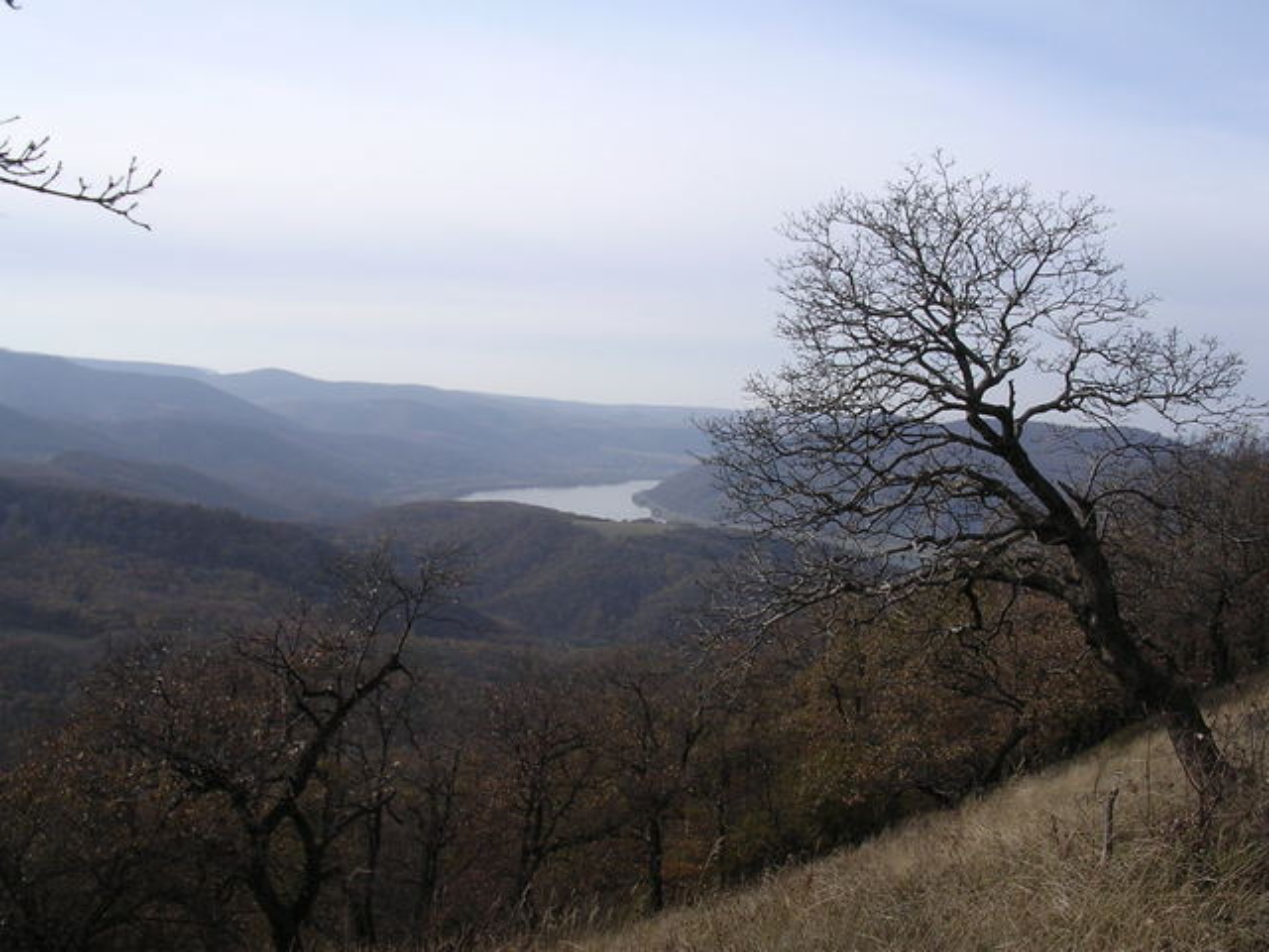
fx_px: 1393
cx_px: 634
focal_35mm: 38
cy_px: 476
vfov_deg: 37.7
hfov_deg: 49.0
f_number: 5.6
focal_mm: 5.8
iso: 100
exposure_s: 1/246
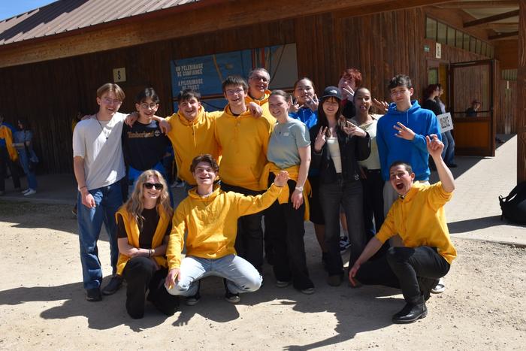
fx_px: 504
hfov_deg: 55.1
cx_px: 263
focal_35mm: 34
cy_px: 176
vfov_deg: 38.4
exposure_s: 1/400
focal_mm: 23
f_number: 10
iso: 200
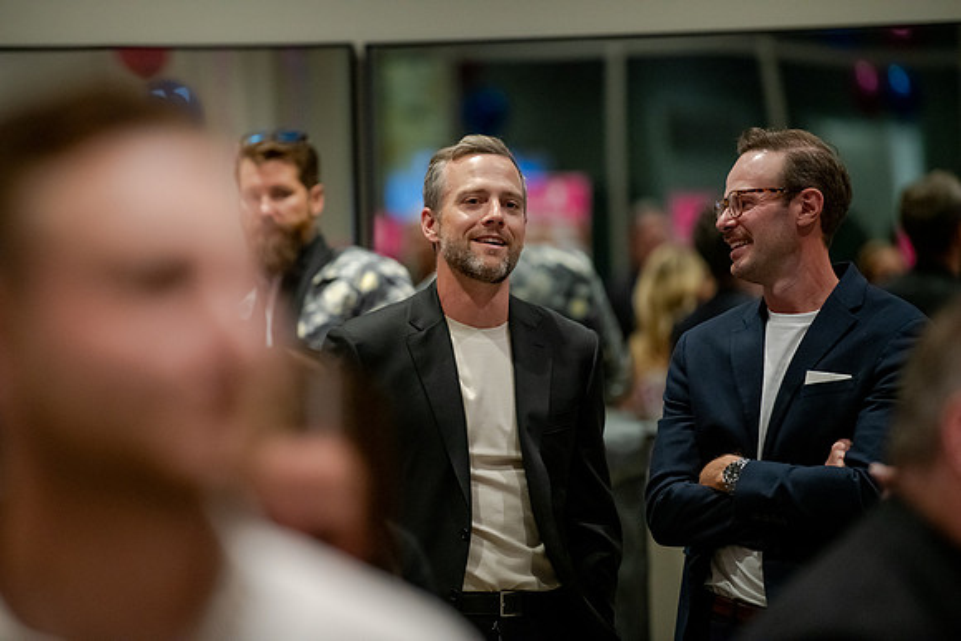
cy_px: 320
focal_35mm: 200
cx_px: 480
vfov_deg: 6.9
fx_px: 5340
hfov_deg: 10.3
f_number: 2.8
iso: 6400
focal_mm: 200
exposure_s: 1/160
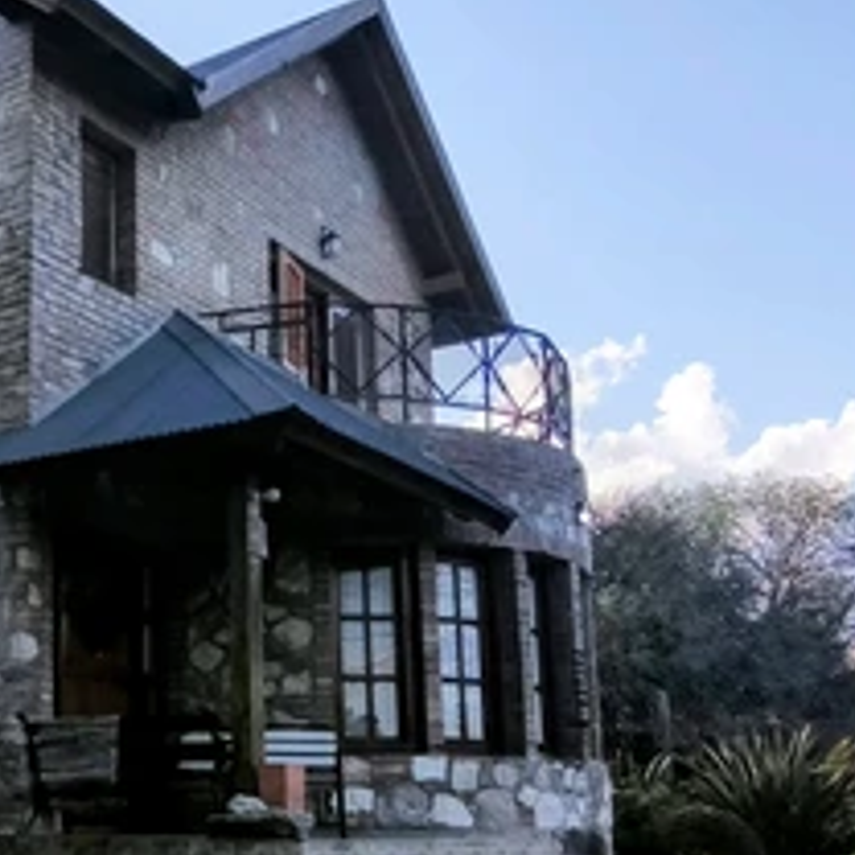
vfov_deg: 33.1
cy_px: 567
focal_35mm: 51
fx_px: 1425
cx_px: 62
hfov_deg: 31.6
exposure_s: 1/756
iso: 50
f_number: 2.2
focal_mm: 1.91
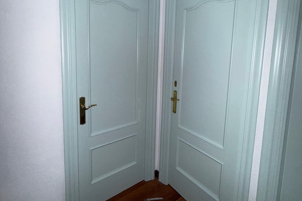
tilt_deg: -5.4
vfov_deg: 60.8
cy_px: 71
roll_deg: -2.5
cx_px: 154
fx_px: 168
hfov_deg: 84.0
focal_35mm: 20
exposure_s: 1/30
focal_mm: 2.22
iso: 160
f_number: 2.2
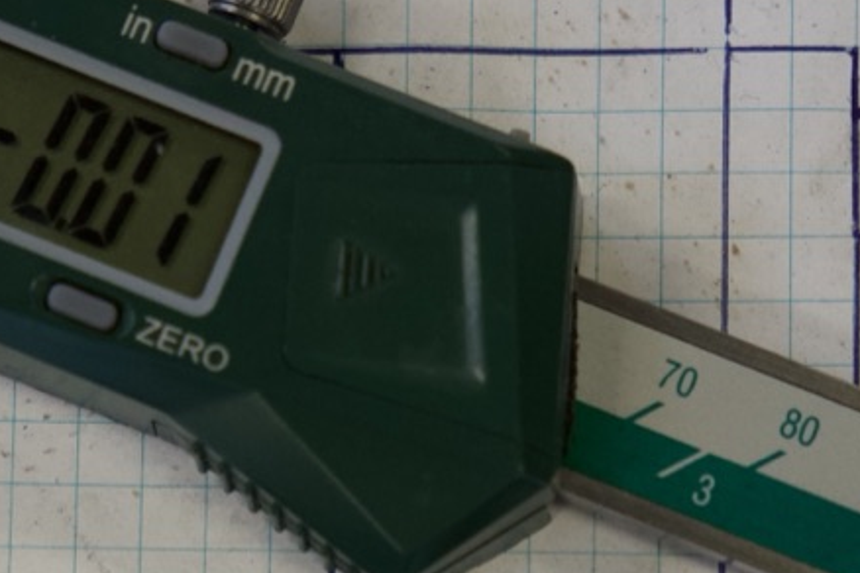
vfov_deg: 5.4
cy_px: 623
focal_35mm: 256
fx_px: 6115
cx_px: 493
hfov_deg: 8.0
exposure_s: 1/250
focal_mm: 70
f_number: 4
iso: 1600
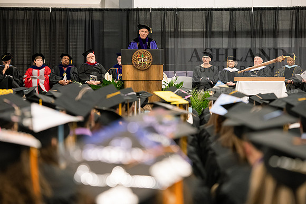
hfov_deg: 17.1
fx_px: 1020
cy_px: 102
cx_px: 153
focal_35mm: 120
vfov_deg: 11.4
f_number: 3.5
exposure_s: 1/200
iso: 4000
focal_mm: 120
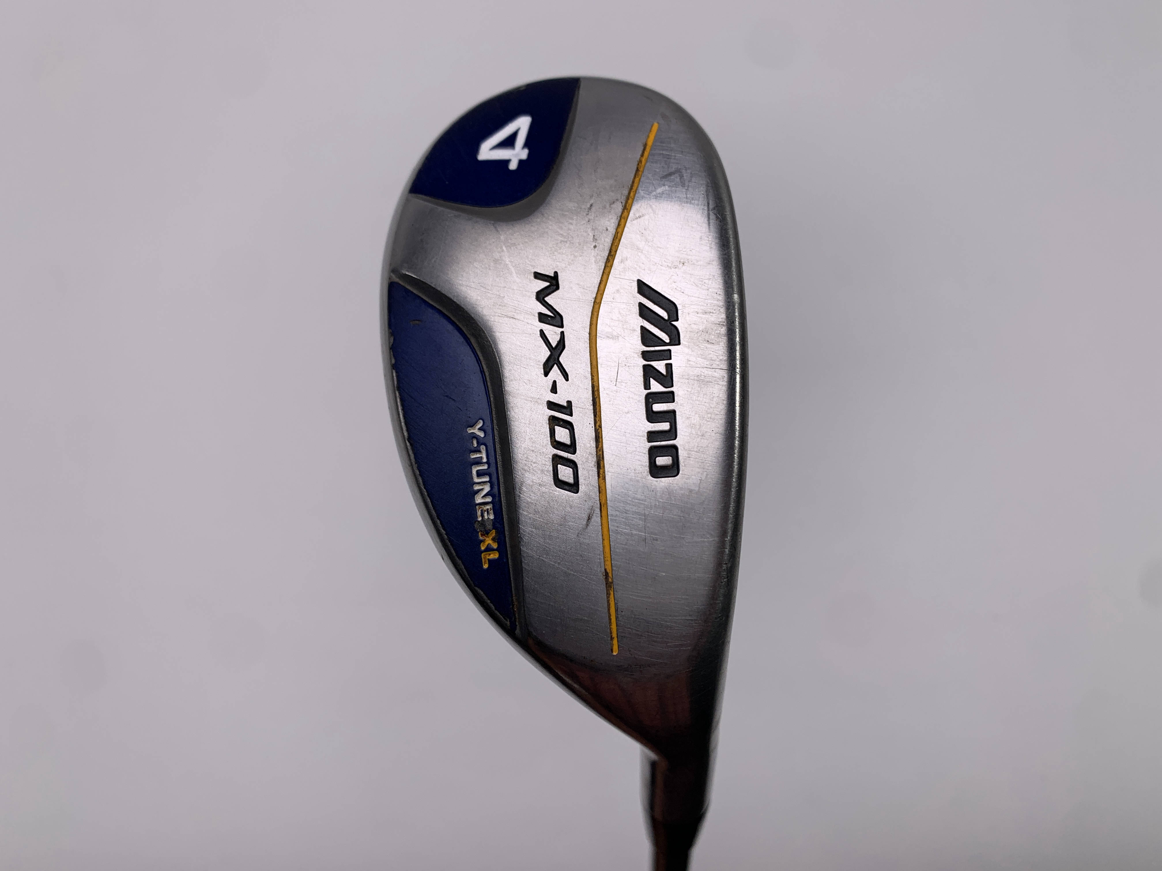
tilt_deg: -71.4
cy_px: 436
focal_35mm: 26
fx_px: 873
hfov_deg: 67.3
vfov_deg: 53.1
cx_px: 581
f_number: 1.8
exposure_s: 1/495
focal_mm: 4.25
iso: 25
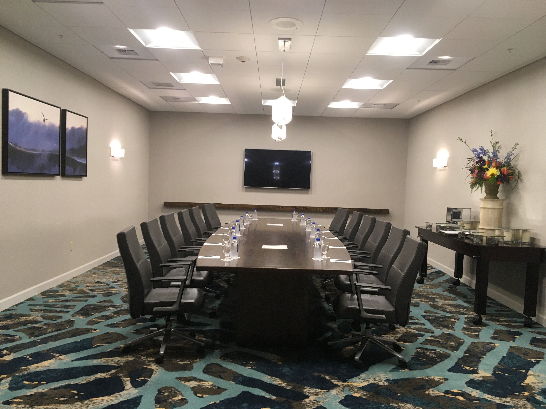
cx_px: 273
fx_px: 457
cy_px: 204
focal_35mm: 29
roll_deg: -2.3
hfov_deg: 61.7
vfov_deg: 48.2
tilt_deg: -4.3
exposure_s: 1/30
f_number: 2.2
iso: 80
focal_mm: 4.15
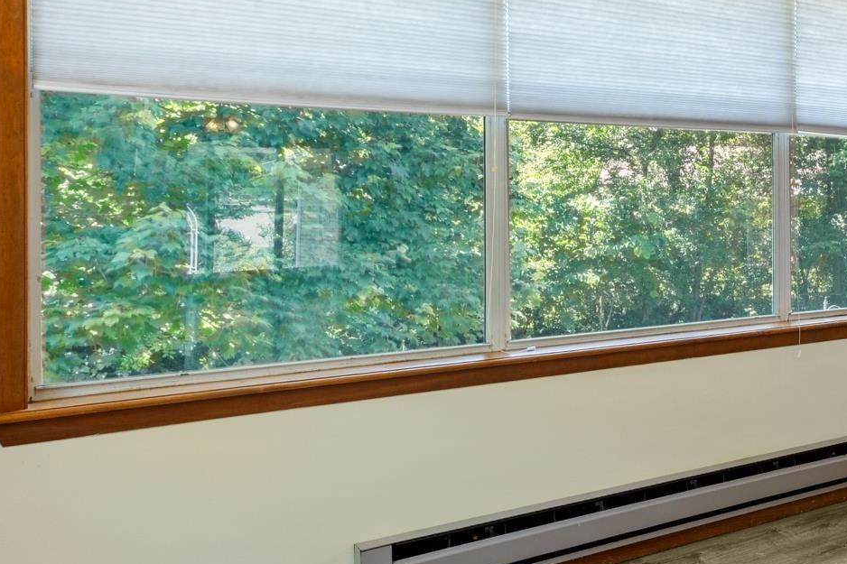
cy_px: 210
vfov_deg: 33.2
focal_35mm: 40
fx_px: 941
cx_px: 846
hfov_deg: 42.0
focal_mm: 10
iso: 200
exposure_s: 1/4
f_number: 9
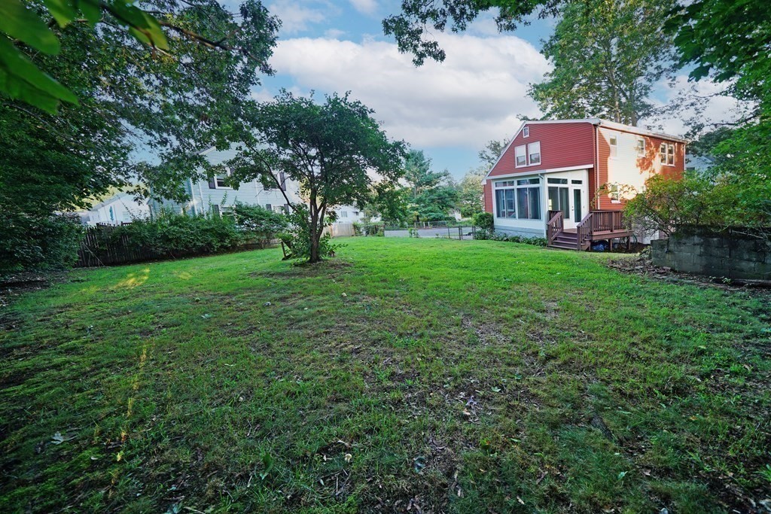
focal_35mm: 12
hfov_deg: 112.6
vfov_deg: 90.0
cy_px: 257
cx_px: 386
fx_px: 257
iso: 160
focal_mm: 12
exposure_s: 1/60
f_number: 4
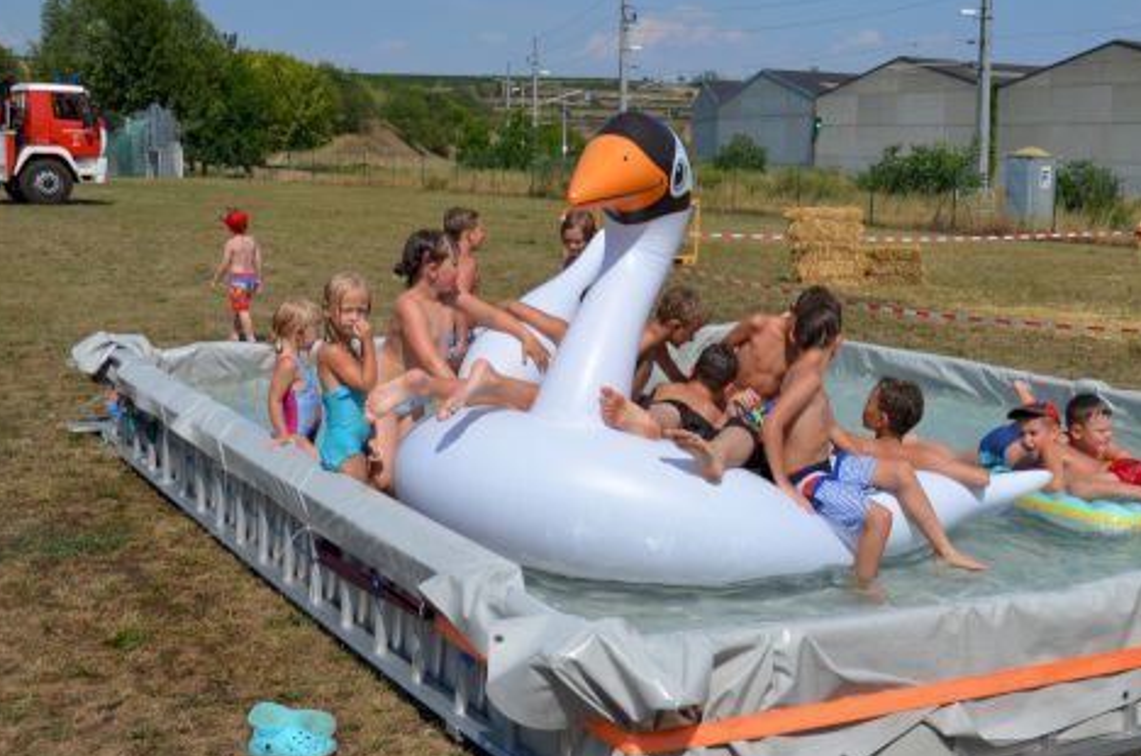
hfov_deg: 39.2
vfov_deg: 26.8
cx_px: 753
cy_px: 319
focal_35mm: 50
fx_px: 1581
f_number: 10
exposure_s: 1/400
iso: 100
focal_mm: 24
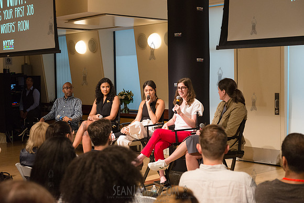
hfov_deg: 34.5
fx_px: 490
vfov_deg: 23.4
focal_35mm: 58
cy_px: 102
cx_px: 152
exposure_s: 1/250
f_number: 4
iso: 2500
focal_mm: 58
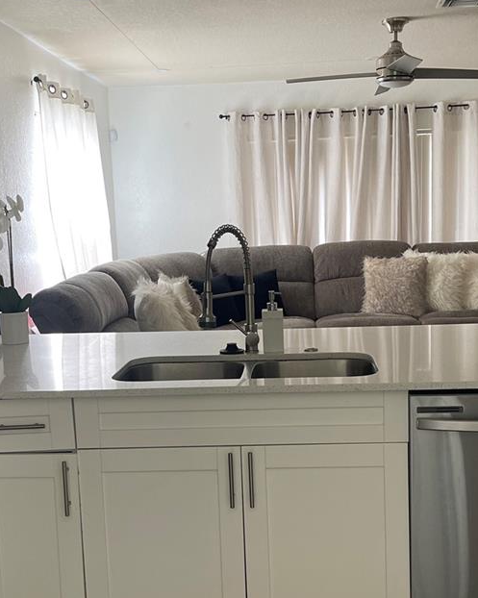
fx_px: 867
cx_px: 245
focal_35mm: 49
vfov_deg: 37.9
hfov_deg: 30.8
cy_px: 354
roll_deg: +2.4
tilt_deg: -9.1
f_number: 1.6
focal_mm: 5.1
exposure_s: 1/60
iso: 125
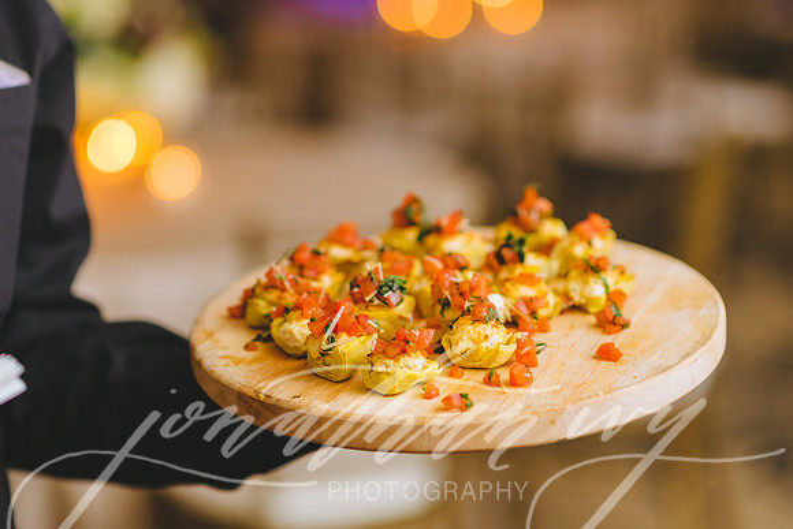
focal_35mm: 92
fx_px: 2033
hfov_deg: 22.1
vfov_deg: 14.8
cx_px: 416
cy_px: 266
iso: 1600
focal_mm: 85
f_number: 2.2
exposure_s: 1/160
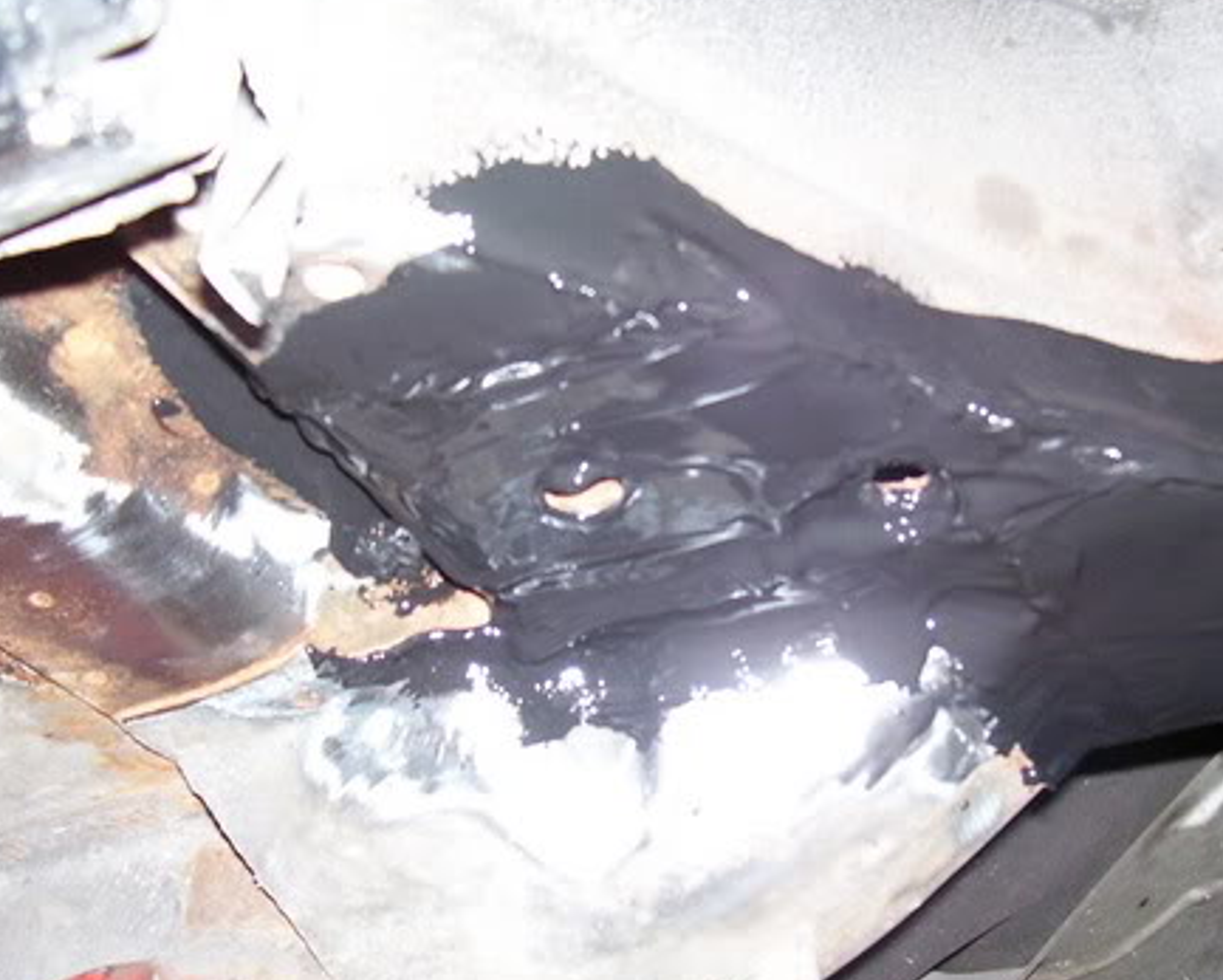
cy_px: 500
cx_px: 748
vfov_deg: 30.9
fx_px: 1775
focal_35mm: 49
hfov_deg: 37.8
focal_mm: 5.6
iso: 125
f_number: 2.7
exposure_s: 1/60
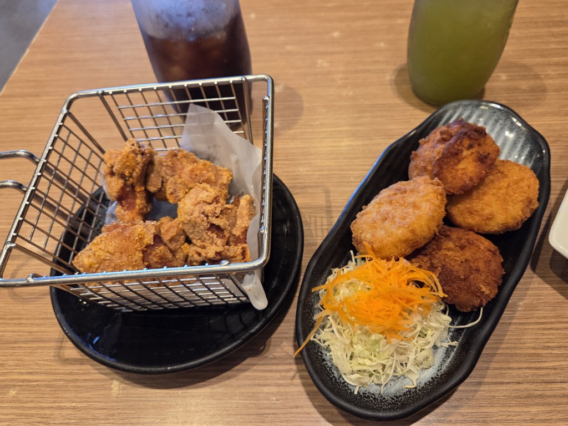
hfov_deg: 73.9
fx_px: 377
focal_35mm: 23
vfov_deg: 58.9
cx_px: 284
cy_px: 213
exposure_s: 1/101
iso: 200
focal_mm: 5.4
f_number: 1.8
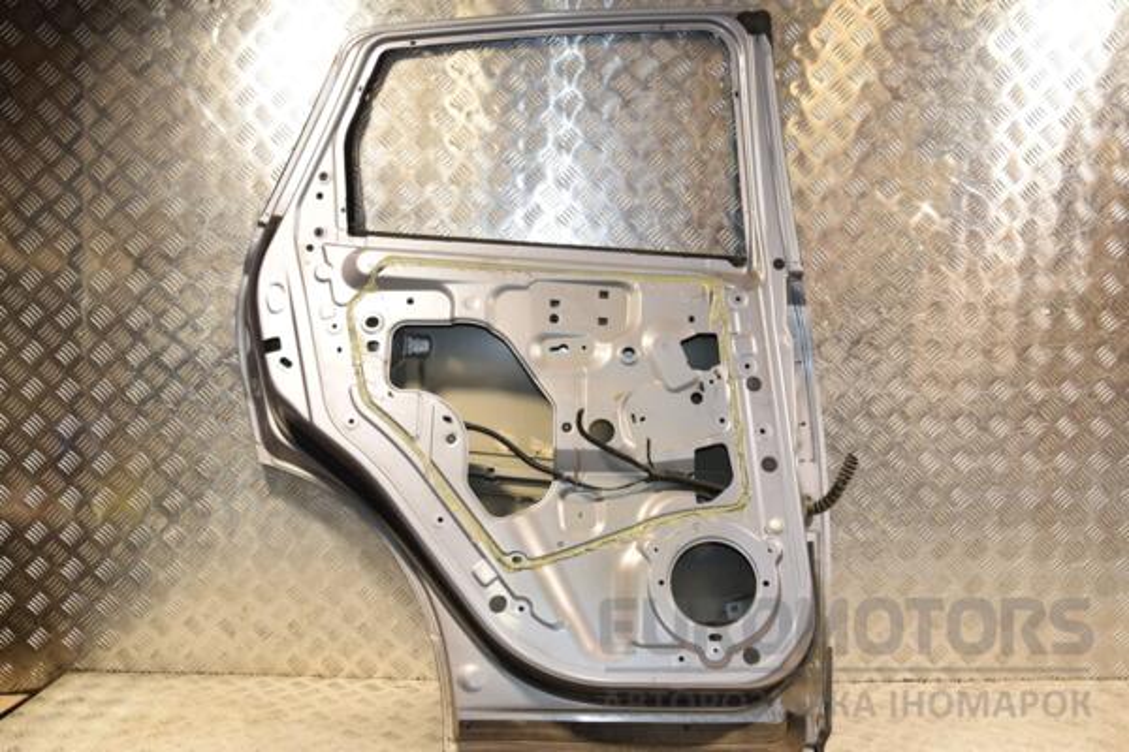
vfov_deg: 41.7
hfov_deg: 59.5
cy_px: 376
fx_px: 988
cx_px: 564
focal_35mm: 32
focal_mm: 21
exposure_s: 1/200
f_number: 5.6
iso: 800
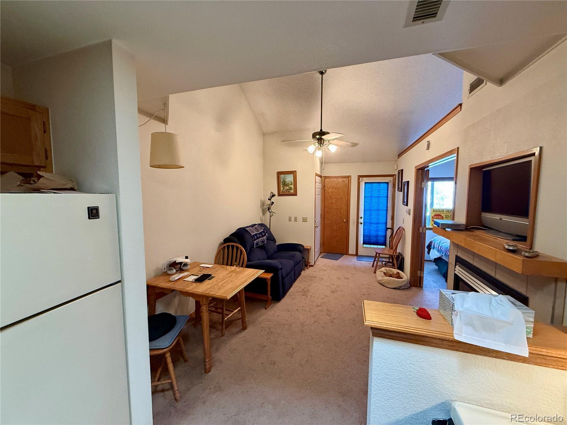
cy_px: 212
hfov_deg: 102.1
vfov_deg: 85.7
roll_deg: -0.2
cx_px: 284
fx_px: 229
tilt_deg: -3.8
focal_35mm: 14
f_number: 2.2
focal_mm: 2.22
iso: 400
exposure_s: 1/60
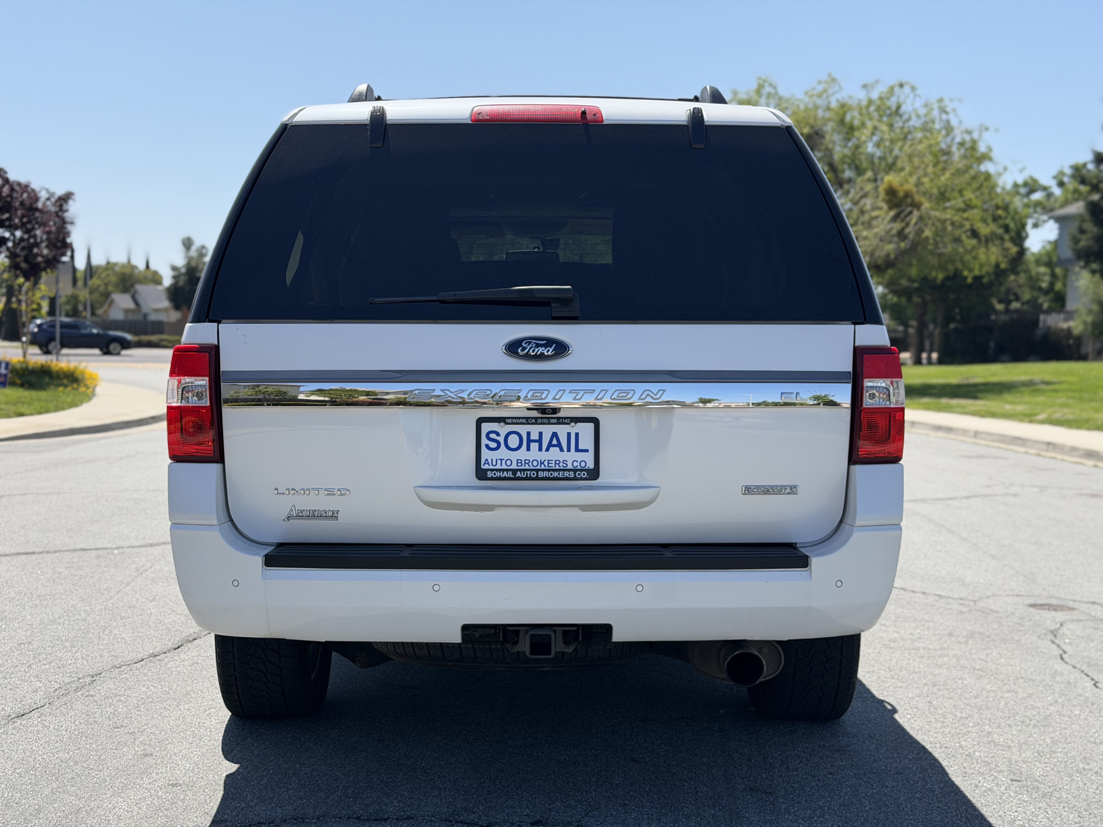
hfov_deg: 39.7
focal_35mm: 48
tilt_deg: -0.4
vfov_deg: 30.3
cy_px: 414
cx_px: 552
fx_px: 1529
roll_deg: +0.2
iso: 80
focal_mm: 6.76
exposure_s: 1/4329
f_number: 1.78
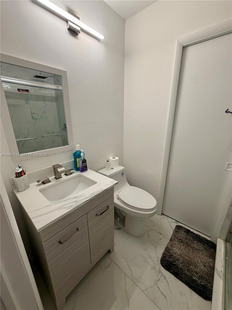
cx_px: 116
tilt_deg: -17.7
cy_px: 155
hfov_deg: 85.7
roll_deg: +0.3
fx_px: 125
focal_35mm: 14
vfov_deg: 102.1
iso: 200
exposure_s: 1/120
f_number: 2.2
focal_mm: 2.22
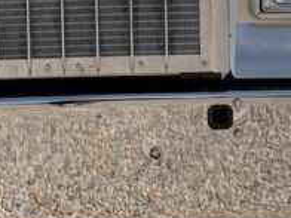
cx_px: 89
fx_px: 790
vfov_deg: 14.9
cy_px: -74
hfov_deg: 20.8
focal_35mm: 94
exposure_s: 1/5587
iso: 80
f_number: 1.8
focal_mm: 6.93
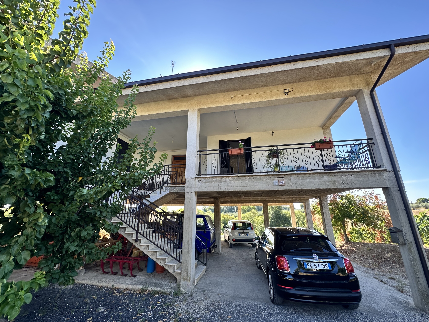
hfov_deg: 102.1
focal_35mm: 14
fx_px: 174
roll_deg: -0.7
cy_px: 161
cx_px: 214
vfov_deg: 85.7
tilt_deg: +16.8
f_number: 2.2
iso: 40
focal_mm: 2.22
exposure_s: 1/298
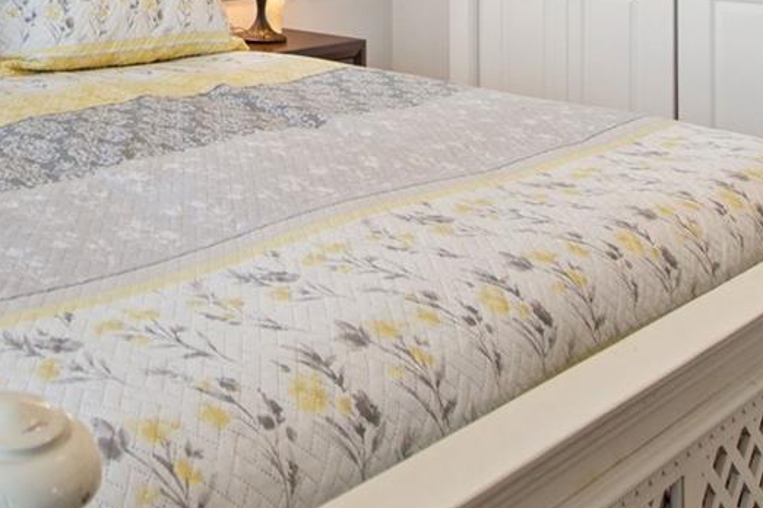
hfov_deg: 38.7
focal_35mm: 46
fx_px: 975
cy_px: -117
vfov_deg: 25.8
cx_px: 31
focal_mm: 10
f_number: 4.5
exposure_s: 1/20
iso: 400
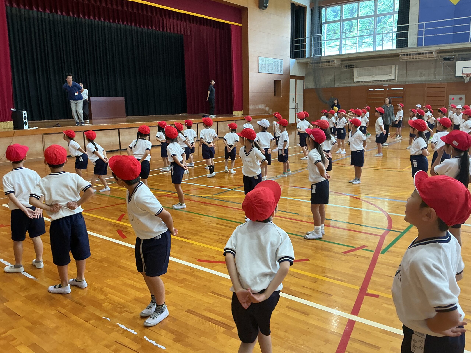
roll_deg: +0.8
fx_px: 395
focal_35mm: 29
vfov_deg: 48.2
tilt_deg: -10.5
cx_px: 236
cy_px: 176
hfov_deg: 61.7
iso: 100
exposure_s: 1/60
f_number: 1.8
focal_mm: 3
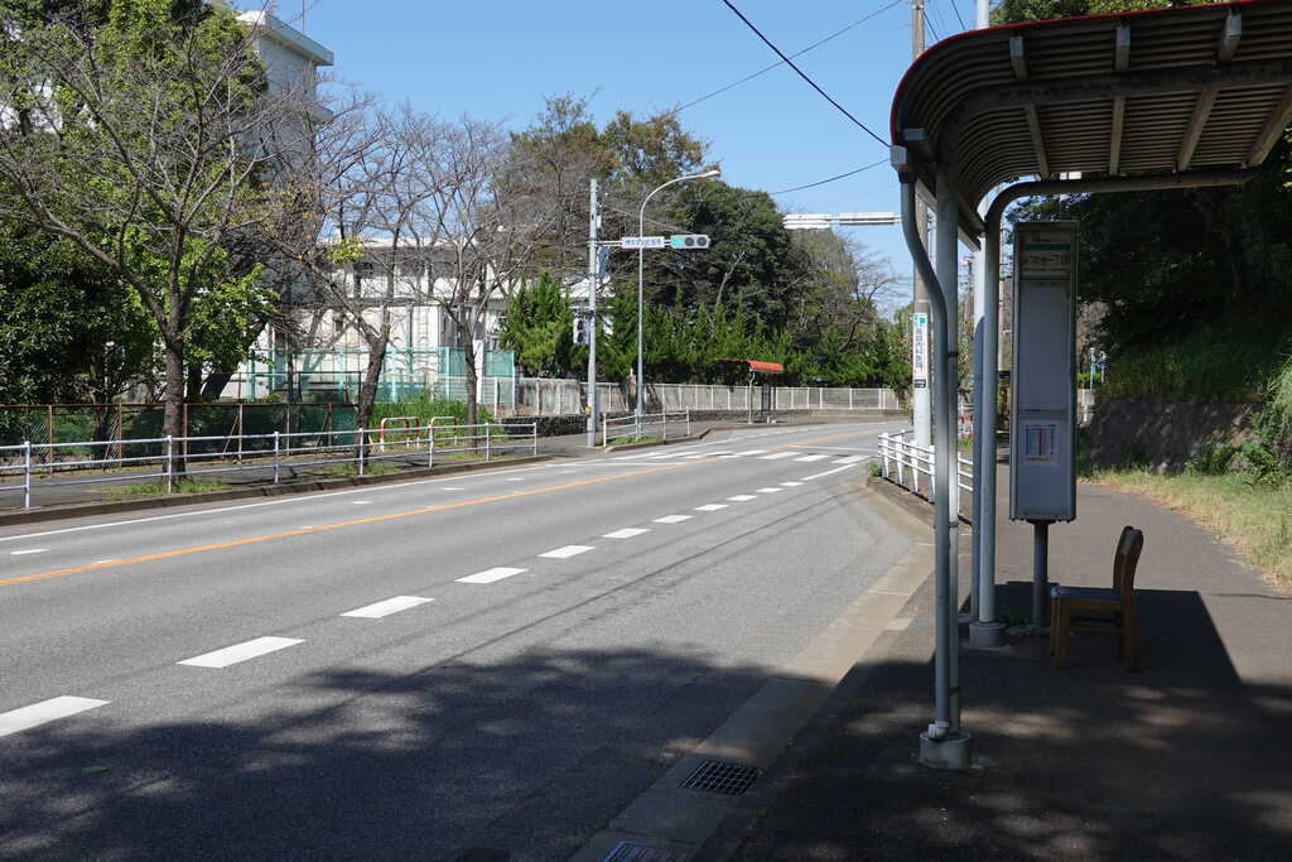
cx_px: 646
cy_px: 431
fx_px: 1507
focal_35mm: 42
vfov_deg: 31.9
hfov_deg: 46.4
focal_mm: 15.59
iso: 125
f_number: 5.6
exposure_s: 1/500
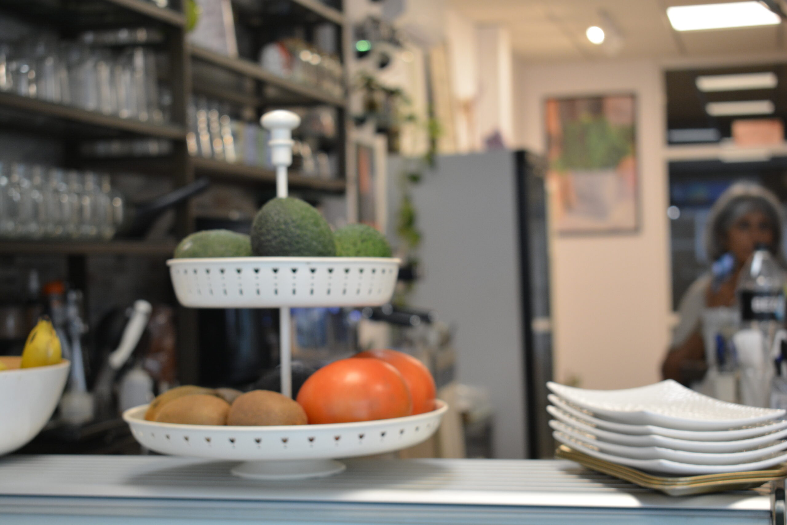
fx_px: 1508
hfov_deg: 29.2
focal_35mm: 69
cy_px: 262
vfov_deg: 19.7
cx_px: 394
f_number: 5.3
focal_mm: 46
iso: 720
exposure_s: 1/60
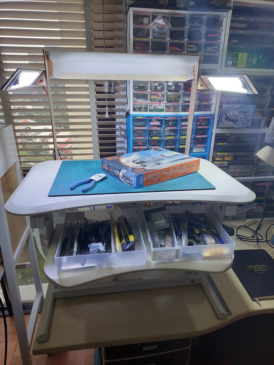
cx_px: 137
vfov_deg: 73.9
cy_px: 182
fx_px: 243
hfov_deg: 58.9
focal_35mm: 23
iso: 40
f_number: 1.8
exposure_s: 1/50
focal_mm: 5.06
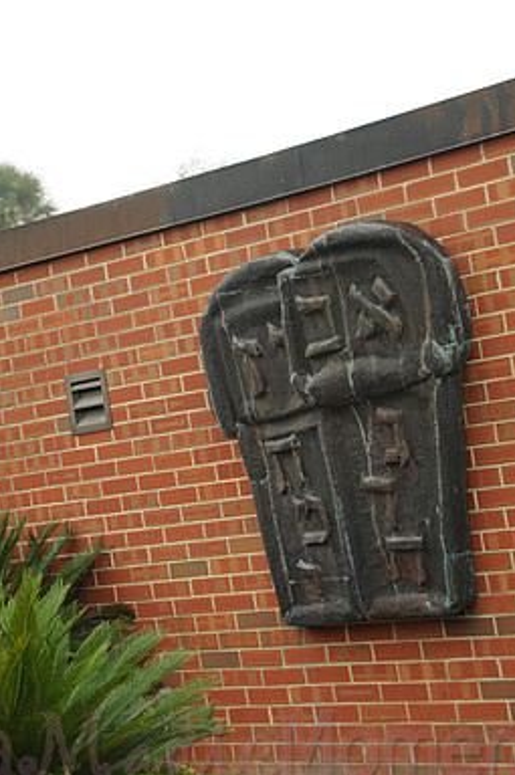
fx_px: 1893
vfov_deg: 23.1
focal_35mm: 88
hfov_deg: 15.5
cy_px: 426
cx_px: 268
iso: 320
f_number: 4.5
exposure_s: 1/160
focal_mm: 75
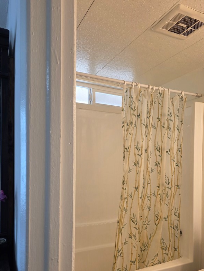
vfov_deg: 59.5
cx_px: 126
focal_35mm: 30
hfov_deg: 46.5
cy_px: 163
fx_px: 236
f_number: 1.7
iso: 125
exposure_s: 1/120
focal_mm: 6.3
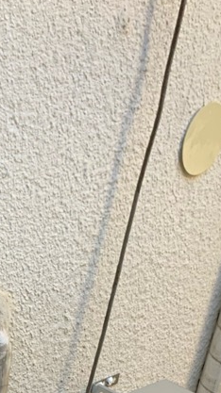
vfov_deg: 21.4
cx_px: -67
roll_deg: -7.3
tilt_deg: -36.4
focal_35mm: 87
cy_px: 553
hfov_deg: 13.4
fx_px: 908
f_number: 1.8
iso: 64
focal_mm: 4.25
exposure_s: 1/121
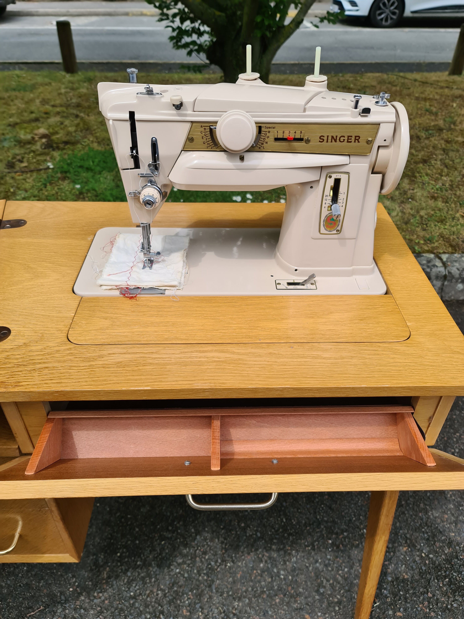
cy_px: 310
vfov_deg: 69.4
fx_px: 447
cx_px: 232
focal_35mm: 25
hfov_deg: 54.9
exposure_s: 1/560
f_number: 1.8
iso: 50
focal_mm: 7
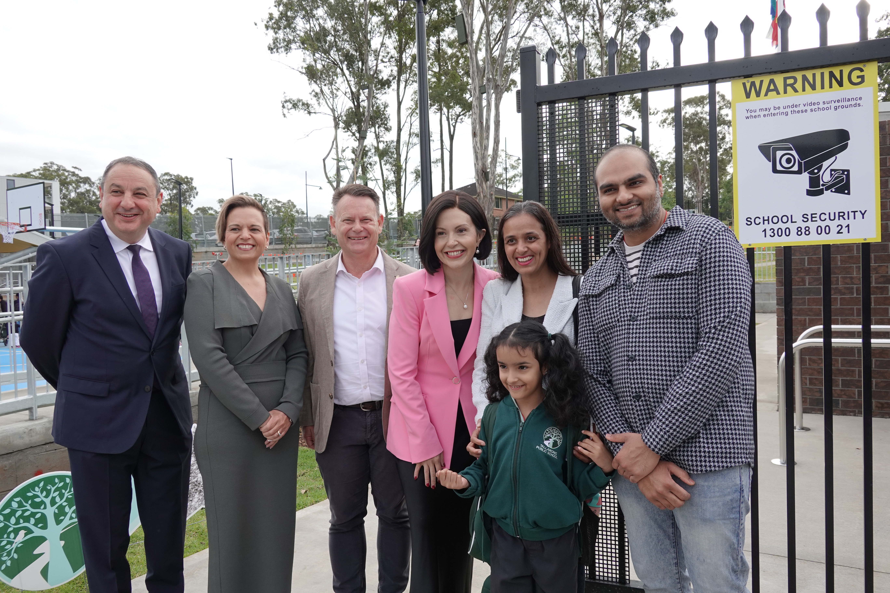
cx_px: 445
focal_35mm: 29
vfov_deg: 45.0
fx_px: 717
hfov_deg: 63.7
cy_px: 296
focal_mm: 10.83
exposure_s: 1/250
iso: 100
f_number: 4
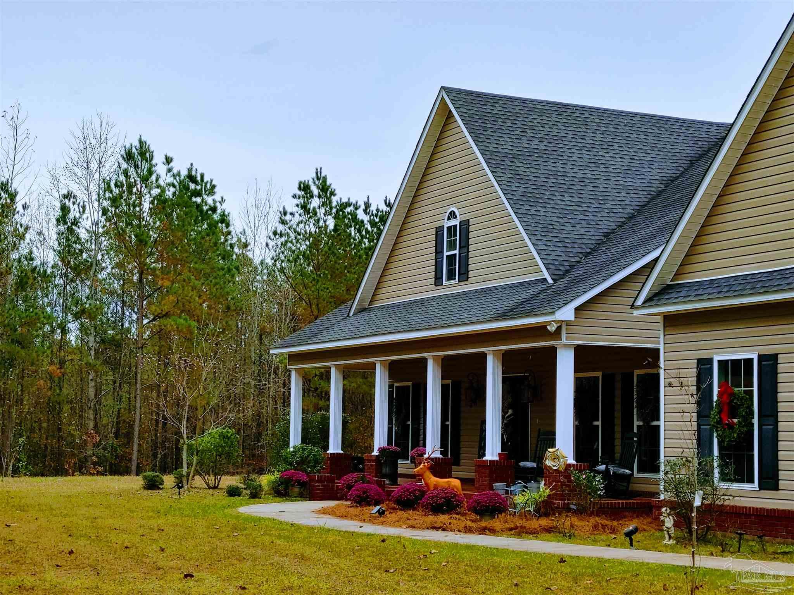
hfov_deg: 31.2
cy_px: 298
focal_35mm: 62
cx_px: 397
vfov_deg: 23.7
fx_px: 1422
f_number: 1.8
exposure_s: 1/700
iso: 100
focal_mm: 5.58
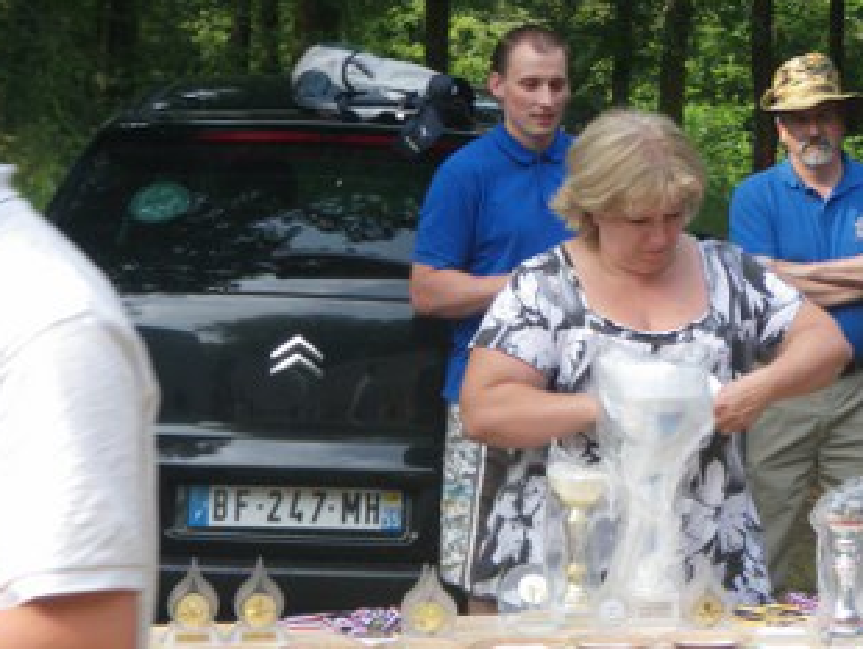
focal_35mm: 128
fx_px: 3194
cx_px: 810
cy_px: 343
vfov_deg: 11.6
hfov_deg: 15.2
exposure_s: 1/80
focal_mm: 11.1
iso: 64
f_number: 4.6
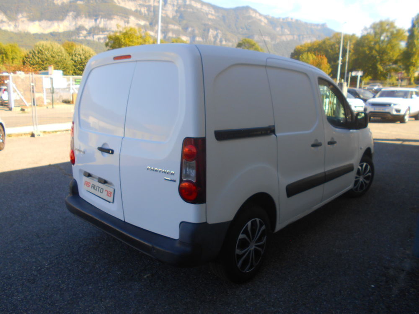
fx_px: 315
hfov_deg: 67.3
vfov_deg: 53.1
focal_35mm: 26
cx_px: 210
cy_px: 157
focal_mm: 4.6
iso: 80
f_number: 3.2
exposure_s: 1/250
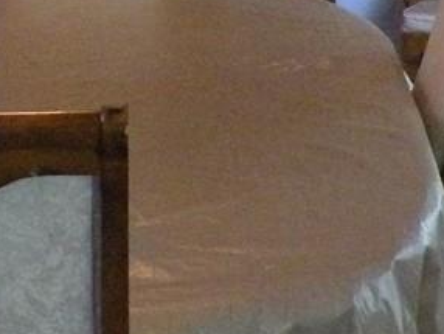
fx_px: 1938
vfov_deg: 9.4
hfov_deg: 13.0
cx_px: 81
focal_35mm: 151
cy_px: -233
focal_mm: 4.7
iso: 400
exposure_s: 1/51.2
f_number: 2.8
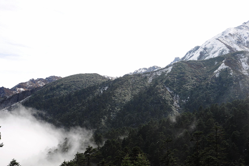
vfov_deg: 23.4
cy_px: 84
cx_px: 123
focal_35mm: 58
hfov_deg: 34.5
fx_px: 401
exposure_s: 1/400
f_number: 6.3
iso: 200
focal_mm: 38
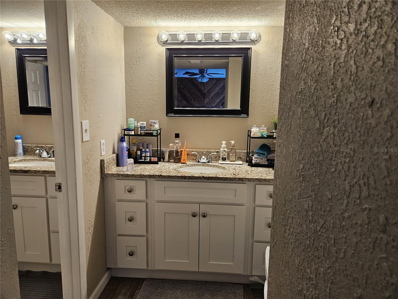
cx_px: 199
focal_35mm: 23
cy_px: 150
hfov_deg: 73.9
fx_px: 264
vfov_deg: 58.9
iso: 200
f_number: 1.8
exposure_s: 1/120
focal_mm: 5.4
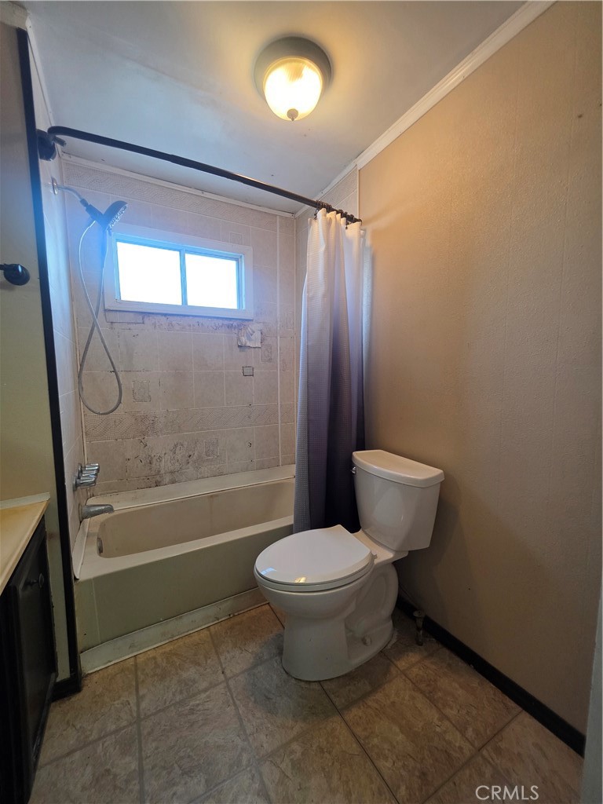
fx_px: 302
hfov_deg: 89.9
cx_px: 302
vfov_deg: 106.2
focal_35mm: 13
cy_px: 402
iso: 200
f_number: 1.9
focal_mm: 2.2
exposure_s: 1/120
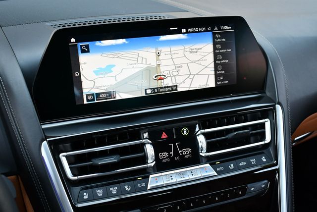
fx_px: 388
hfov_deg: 44.5
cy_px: 106
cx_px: 158
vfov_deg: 30.6
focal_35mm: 44
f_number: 3.8
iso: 800
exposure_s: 1/250
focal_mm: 22
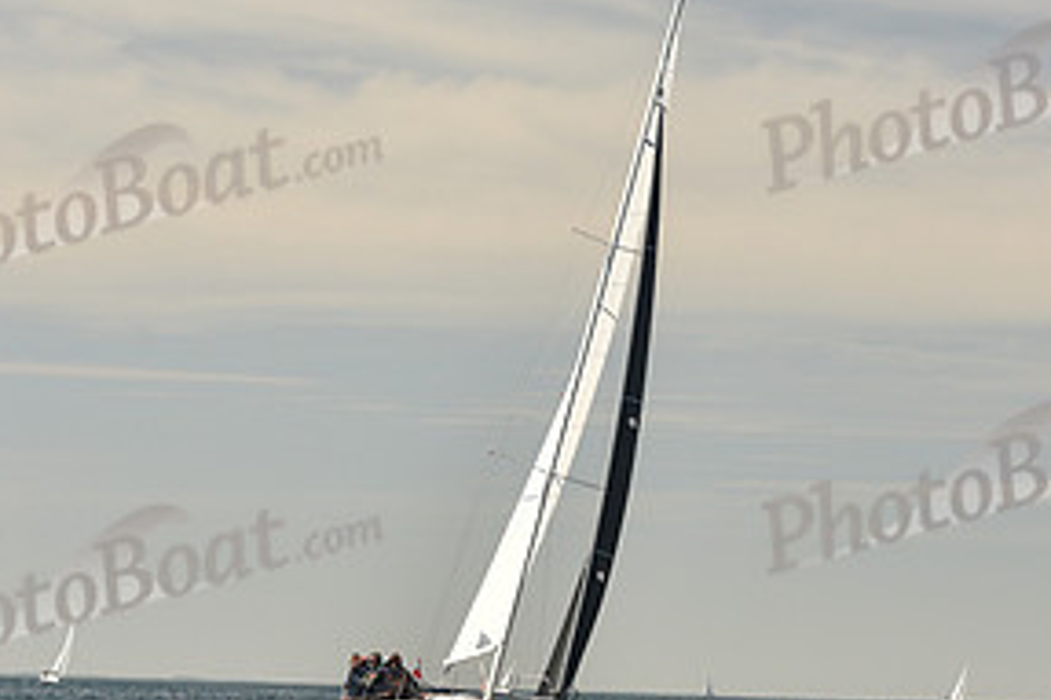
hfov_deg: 11.1
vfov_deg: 7.4
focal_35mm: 186
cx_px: 575
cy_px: 339
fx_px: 5427
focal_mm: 92
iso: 250
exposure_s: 1/640
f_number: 6.3
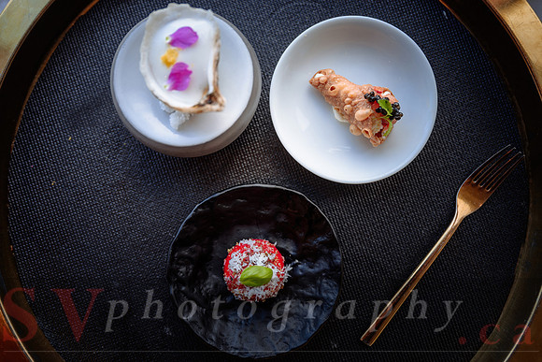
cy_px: 188
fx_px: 466
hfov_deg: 60.4
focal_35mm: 31
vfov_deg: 42.4
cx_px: 264
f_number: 2.8
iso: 100
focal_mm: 29.5
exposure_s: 1/60
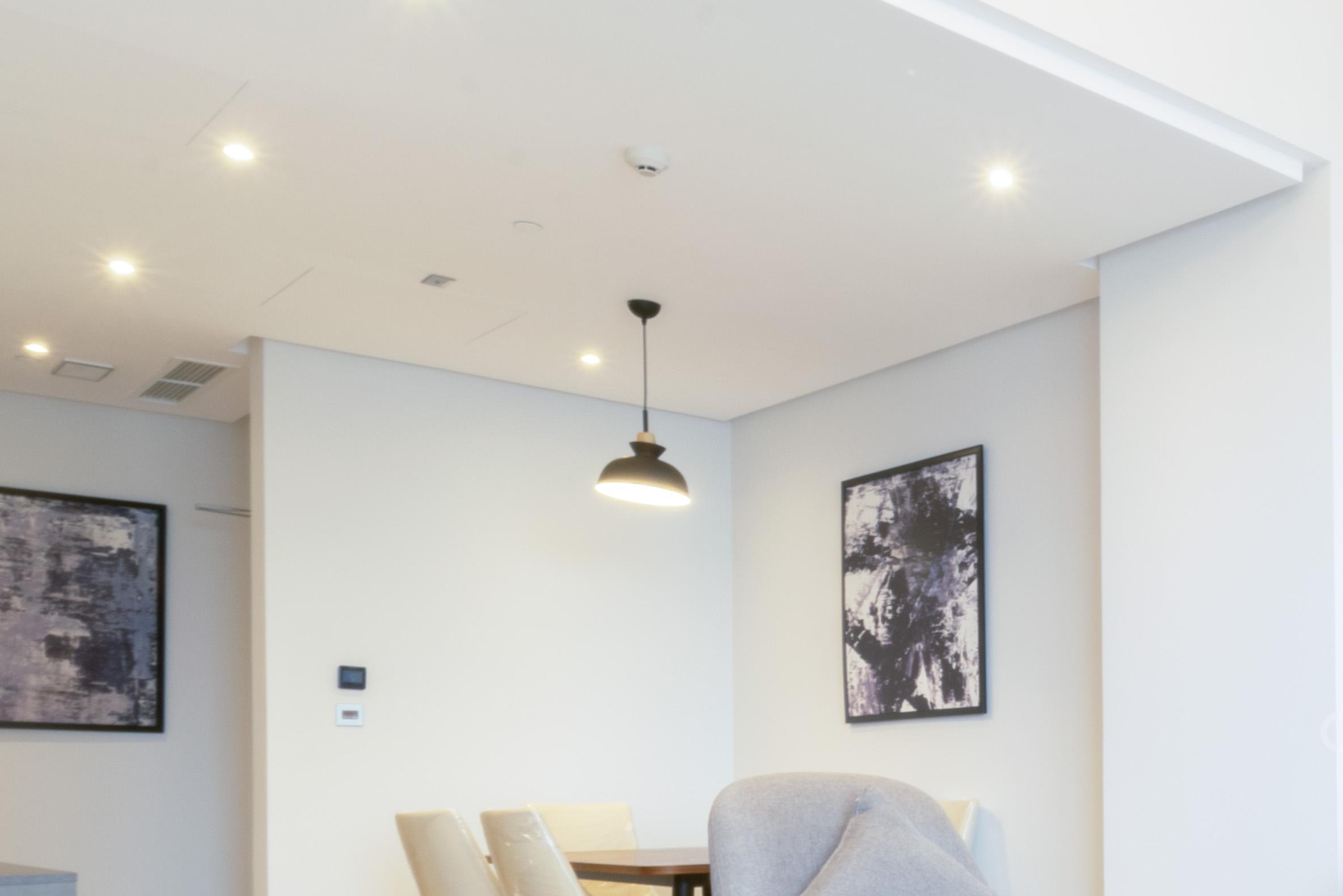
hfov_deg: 40.8
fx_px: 1418
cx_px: 1475
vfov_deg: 33.4
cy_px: 789
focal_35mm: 38
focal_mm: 10
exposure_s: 1.6
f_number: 22
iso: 100
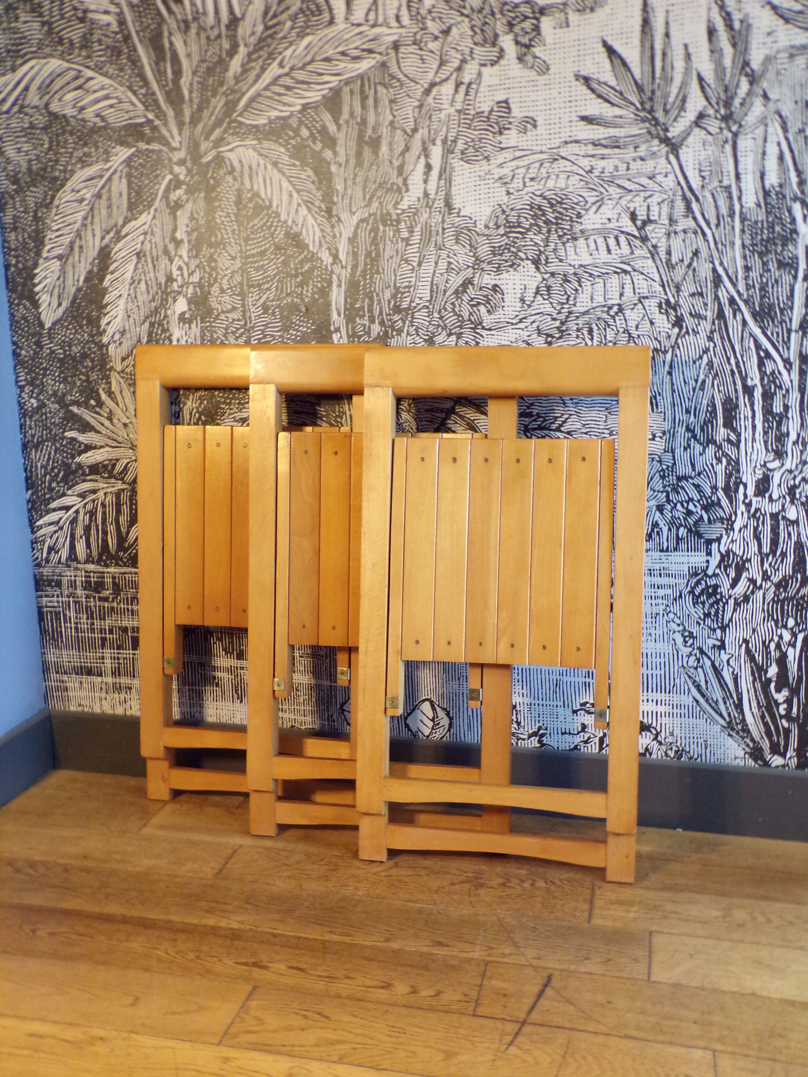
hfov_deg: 44.2
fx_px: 996
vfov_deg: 56.8
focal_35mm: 32
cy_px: 538
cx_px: 404
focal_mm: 5.8
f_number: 3.2
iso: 400
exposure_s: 1/9
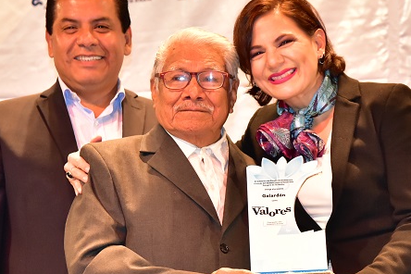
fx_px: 1929
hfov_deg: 12.1
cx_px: 312
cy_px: 192
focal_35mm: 169
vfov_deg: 8.1
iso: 1600
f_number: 2.8
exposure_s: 1/200
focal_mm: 50
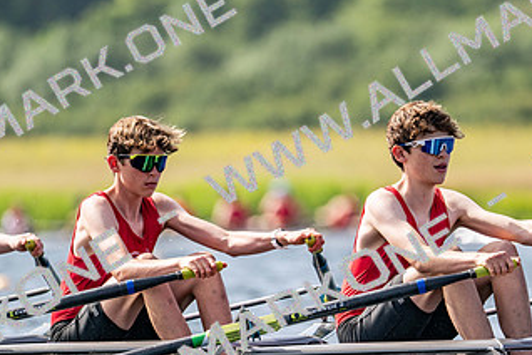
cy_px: 208
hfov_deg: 2.8
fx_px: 10787
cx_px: 412
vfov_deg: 1.9
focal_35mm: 730
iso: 280
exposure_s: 1/2500
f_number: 4.5
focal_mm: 400
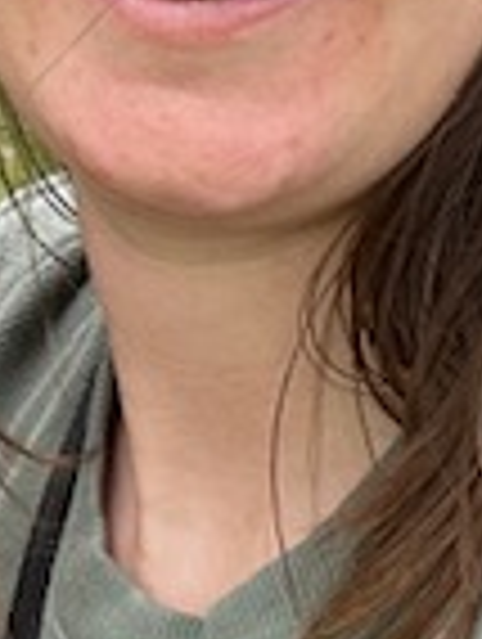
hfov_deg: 10.8
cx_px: -104
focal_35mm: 135
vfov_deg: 13.6
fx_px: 2499
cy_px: -356
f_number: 2.2
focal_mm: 2.71
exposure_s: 1/238
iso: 25
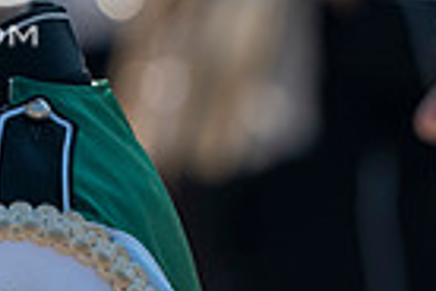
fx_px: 10148
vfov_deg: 1.6
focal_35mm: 838
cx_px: -180
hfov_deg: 2.5
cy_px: -79
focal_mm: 200
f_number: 2.8
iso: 100
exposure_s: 1/1600
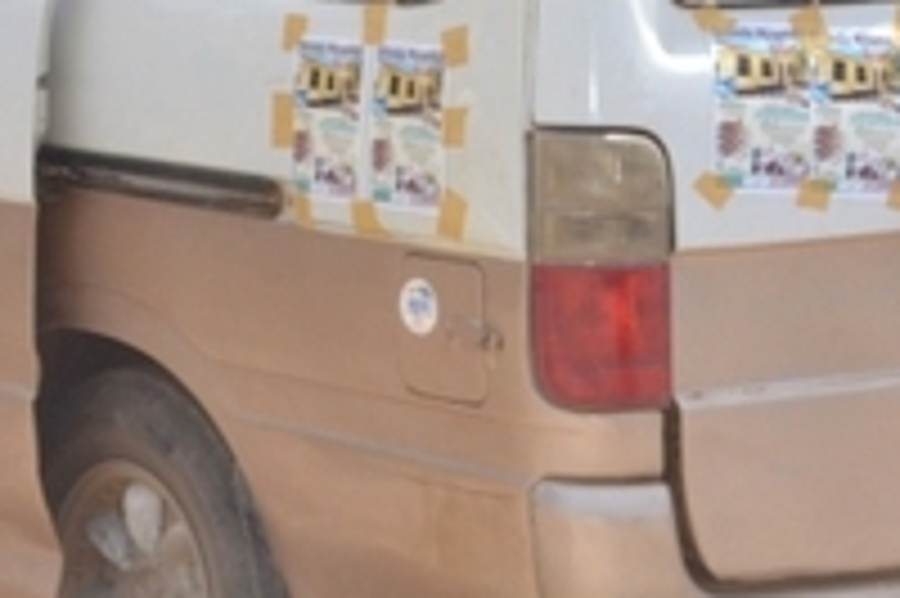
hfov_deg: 11.8
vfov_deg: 8.1
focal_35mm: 168
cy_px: -13
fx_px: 4196
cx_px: -351
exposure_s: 1/80
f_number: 13
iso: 400
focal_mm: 28
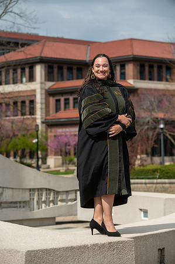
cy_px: 132
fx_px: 848
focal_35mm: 116
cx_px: 88
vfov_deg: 17.7
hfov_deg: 11.8
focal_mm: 116
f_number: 4.5
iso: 125
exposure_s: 1/800
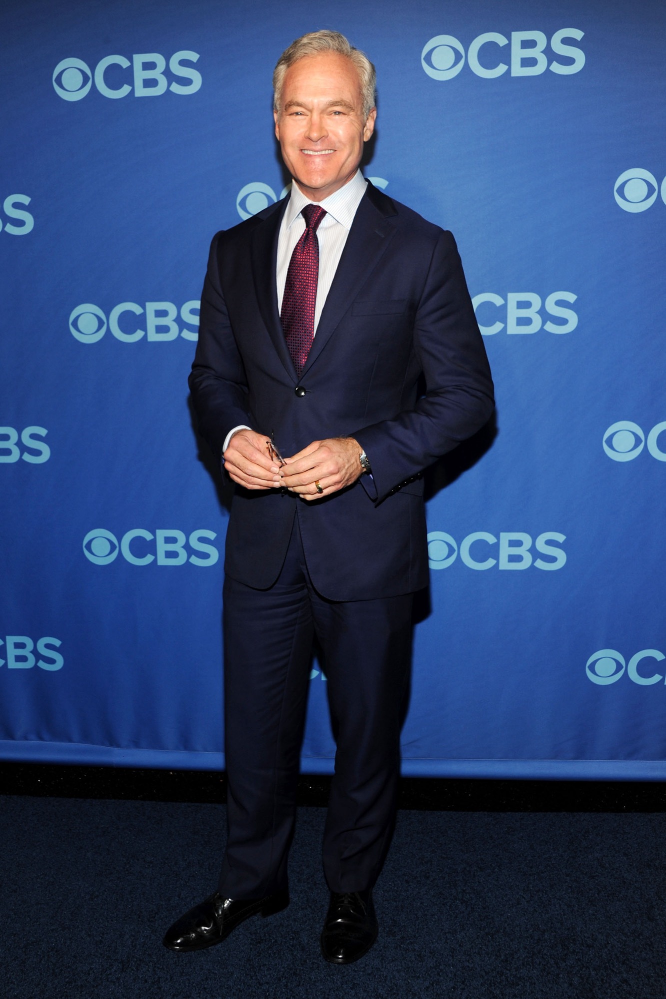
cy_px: 500
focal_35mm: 32
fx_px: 888
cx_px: 333
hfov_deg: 41.1
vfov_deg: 58.7
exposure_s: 1/200
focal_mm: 32
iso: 400
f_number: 7.1
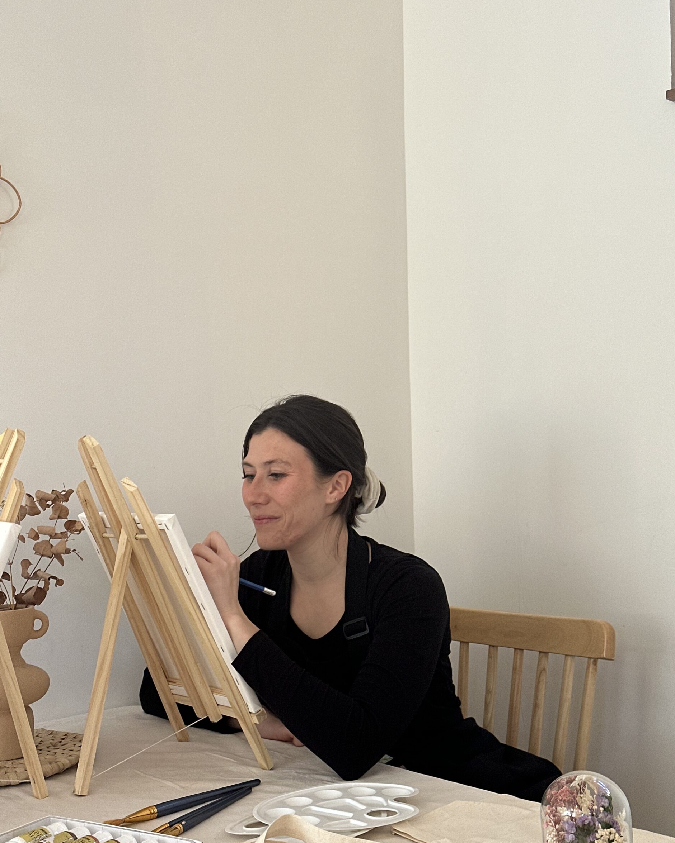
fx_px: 1274
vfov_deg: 36.7
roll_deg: +0.8
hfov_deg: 29.7
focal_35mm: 51
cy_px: 409
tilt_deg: +2.5
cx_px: 333
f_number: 1.78
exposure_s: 1/121
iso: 80
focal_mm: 6.86
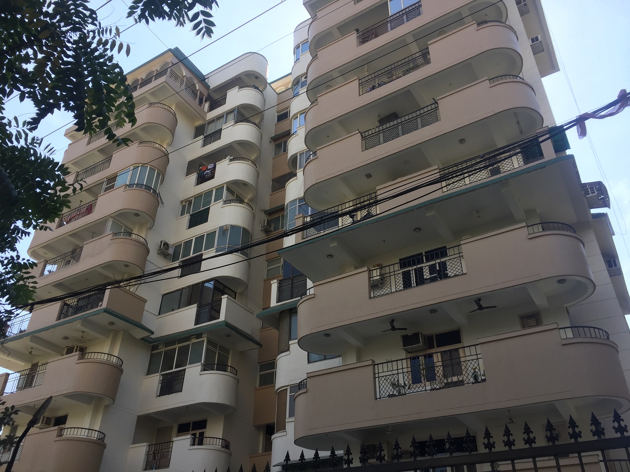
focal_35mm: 29
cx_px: 315
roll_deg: -2.6
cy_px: 236
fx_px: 528
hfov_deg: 61.7
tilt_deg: +36.0
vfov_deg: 48.2
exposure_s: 1/791
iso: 32
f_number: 2.2
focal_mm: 4.15
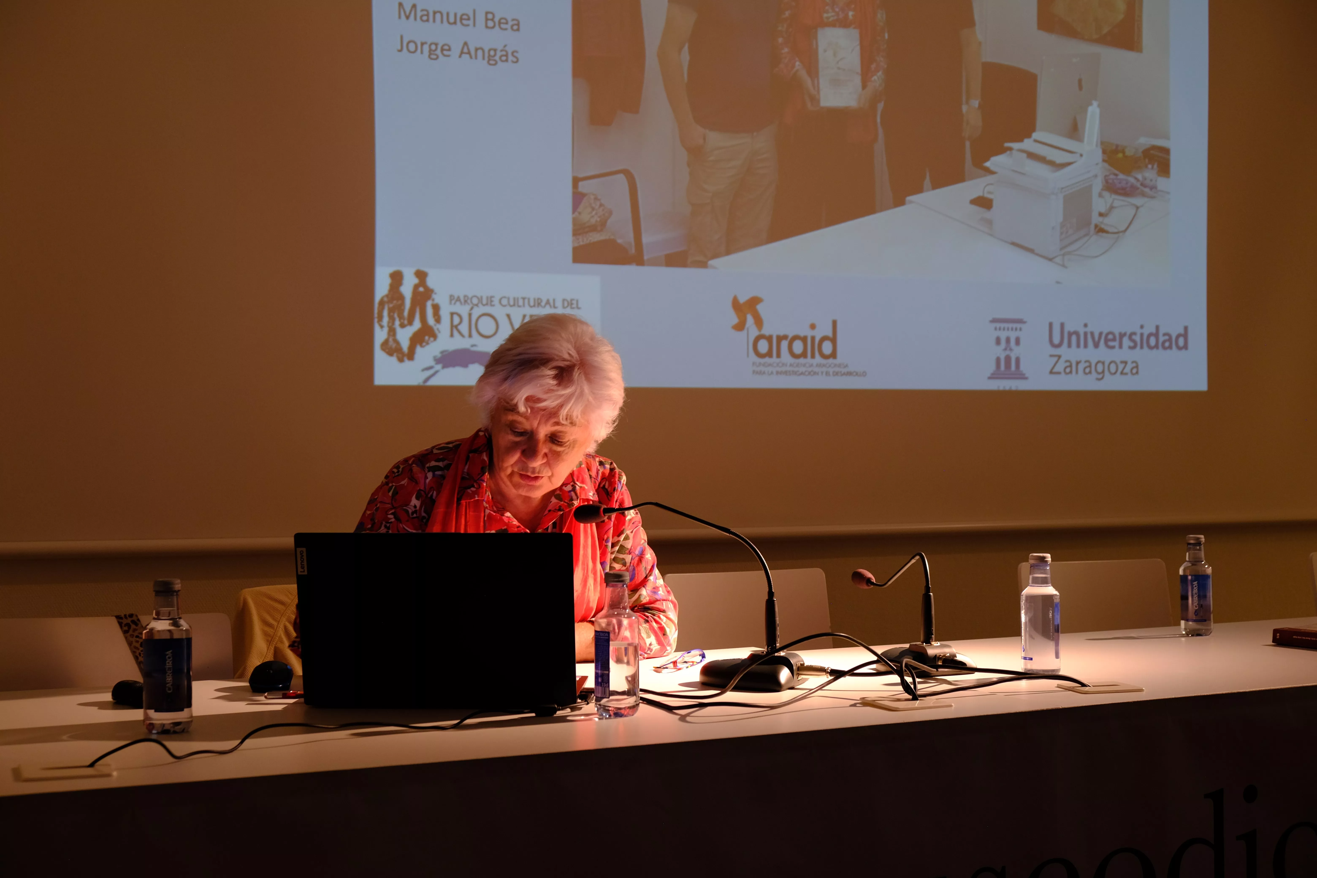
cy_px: 439
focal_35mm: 47
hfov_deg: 41.9
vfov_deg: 28.6
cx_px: 658
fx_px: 1719
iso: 400
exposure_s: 1/13
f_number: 4.5
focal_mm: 31.5
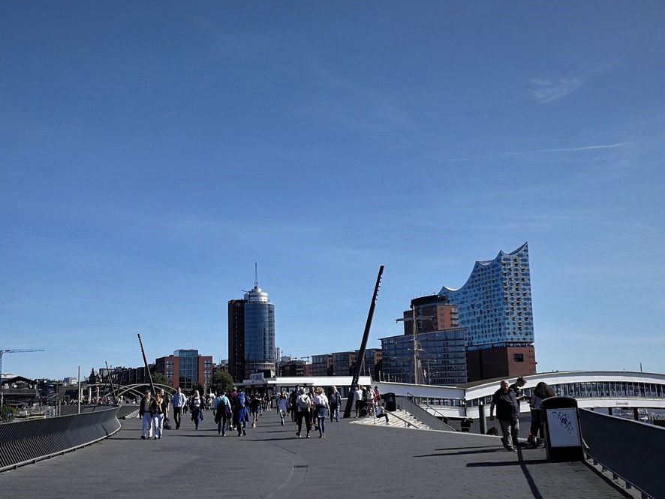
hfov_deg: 47.7
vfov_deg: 36.8
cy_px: 274
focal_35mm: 39
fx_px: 749
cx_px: 282
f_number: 2.2
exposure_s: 1/1198
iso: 50
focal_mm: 3.95
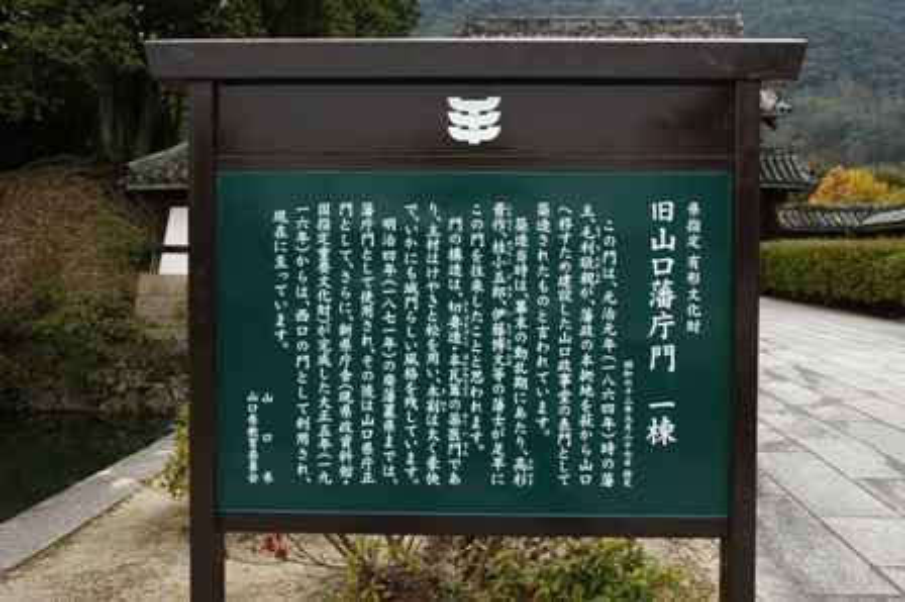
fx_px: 942
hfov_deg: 51.3
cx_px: 452
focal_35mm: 38
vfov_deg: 35.4
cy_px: 301
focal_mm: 25
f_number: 6.3
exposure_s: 1/160
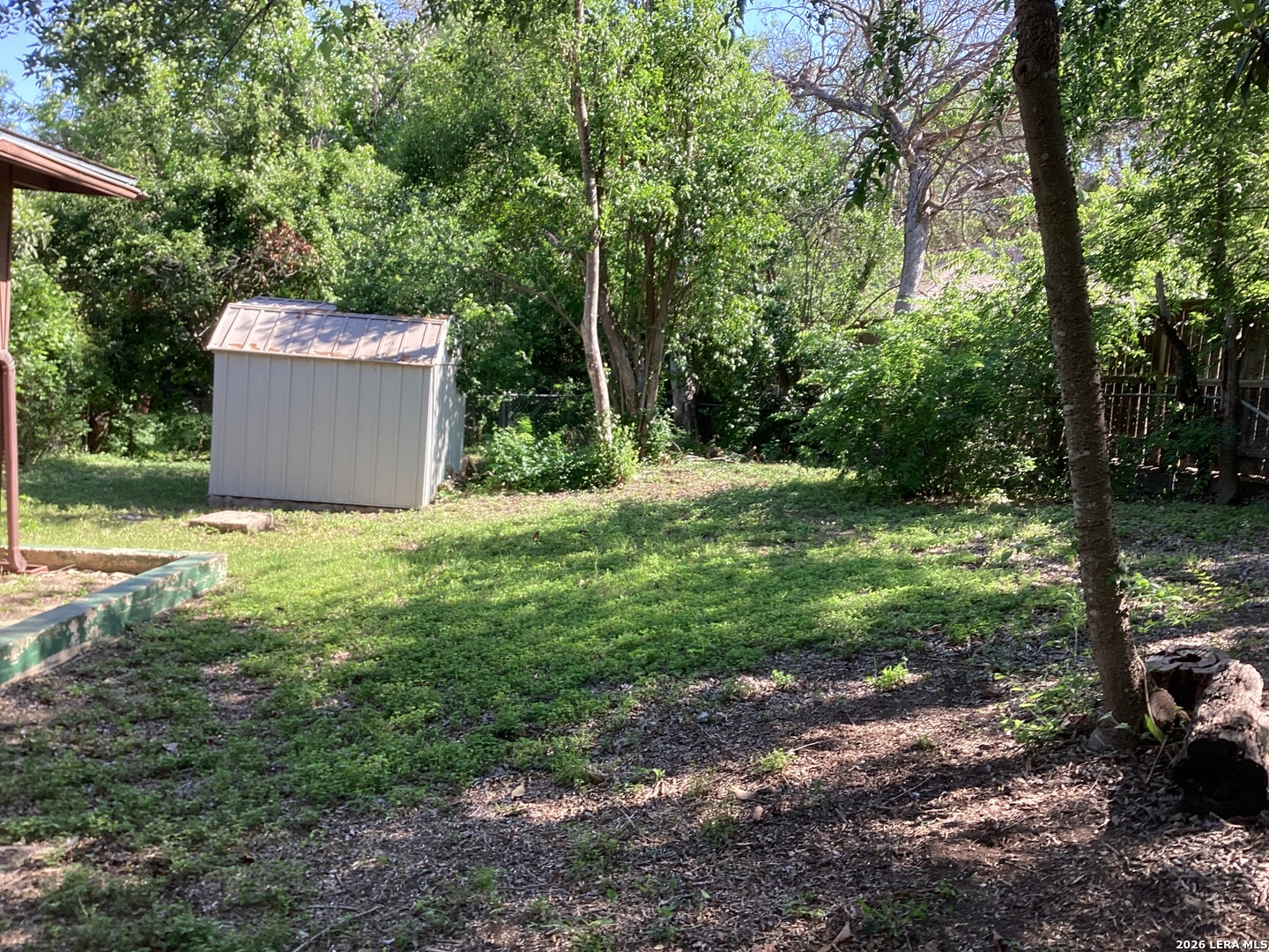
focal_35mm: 31
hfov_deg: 58.4
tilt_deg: -8.2
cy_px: 476
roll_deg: -5.5
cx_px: 634
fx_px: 1136
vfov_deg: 45.4
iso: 25
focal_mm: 3.3
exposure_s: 1/113
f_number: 2.4
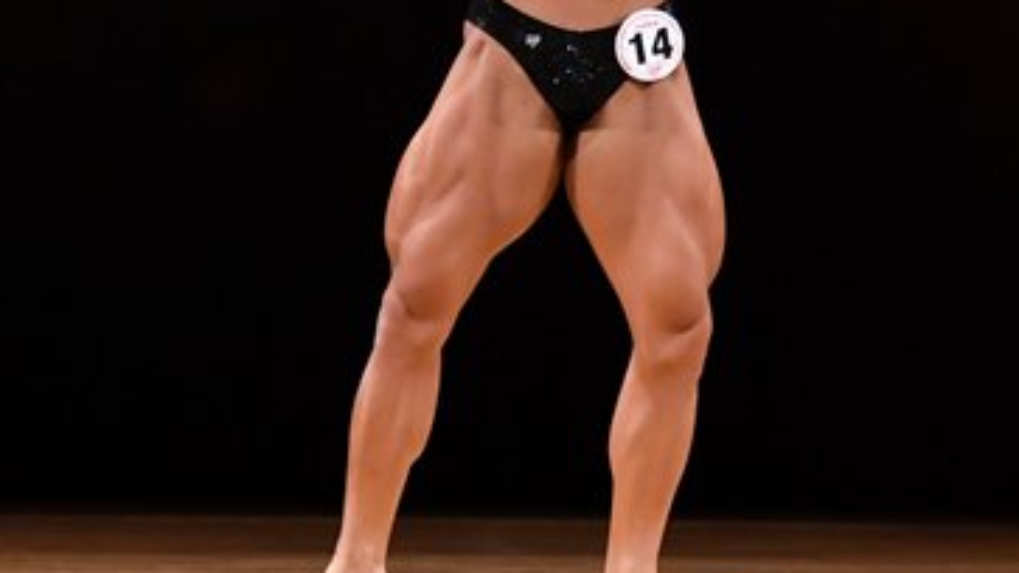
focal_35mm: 536
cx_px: 487
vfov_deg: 2.3
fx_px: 14479
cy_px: 70
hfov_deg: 4.0
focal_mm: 160
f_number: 5.6
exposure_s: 1/400
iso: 4000
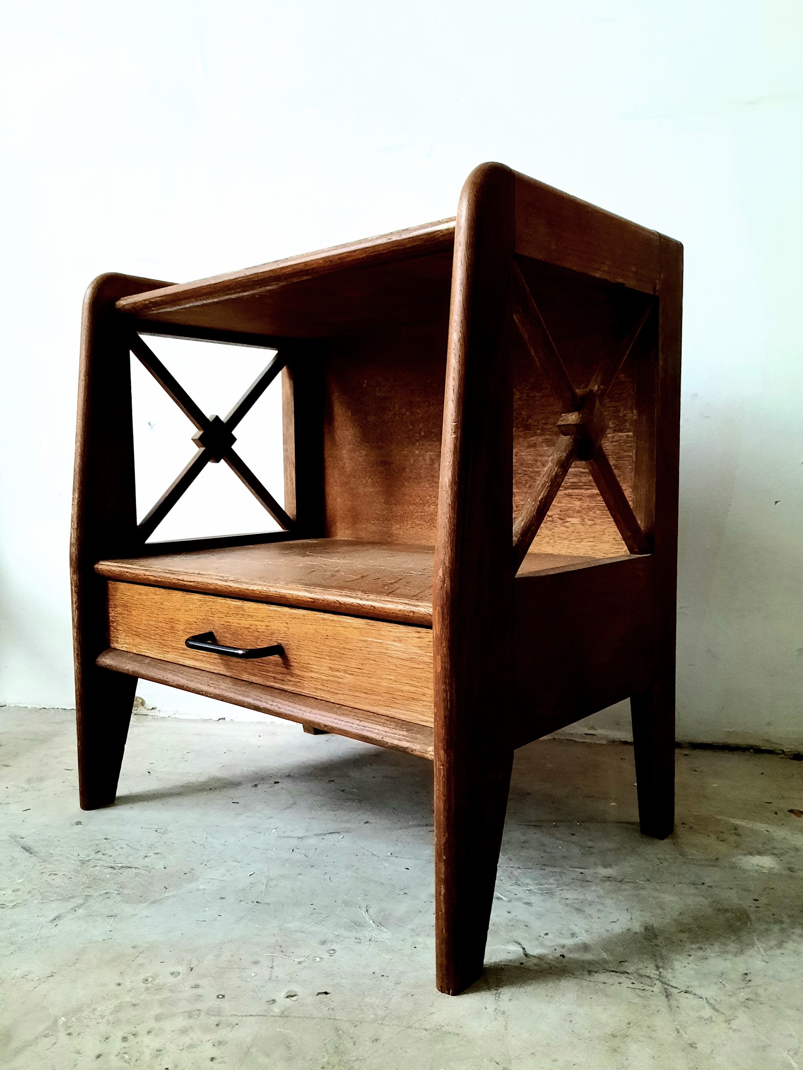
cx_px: 402
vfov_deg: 69.4
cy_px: 535
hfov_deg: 54.9
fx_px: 773
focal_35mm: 25
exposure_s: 1/25
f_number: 2
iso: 400
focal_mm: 4.6
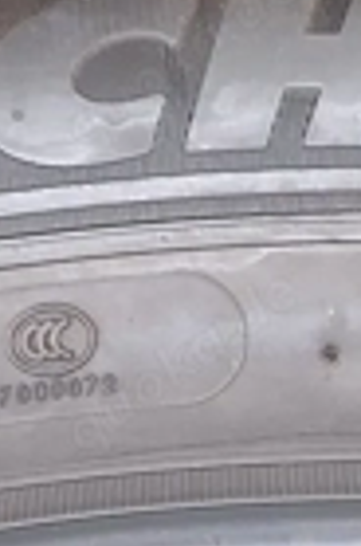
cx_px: 573
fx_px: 1043
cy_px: 409
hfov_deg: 17.3
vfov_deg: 28.9
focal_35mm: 69
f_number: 1.8
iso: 200
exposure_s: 1/33
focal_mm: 5.54
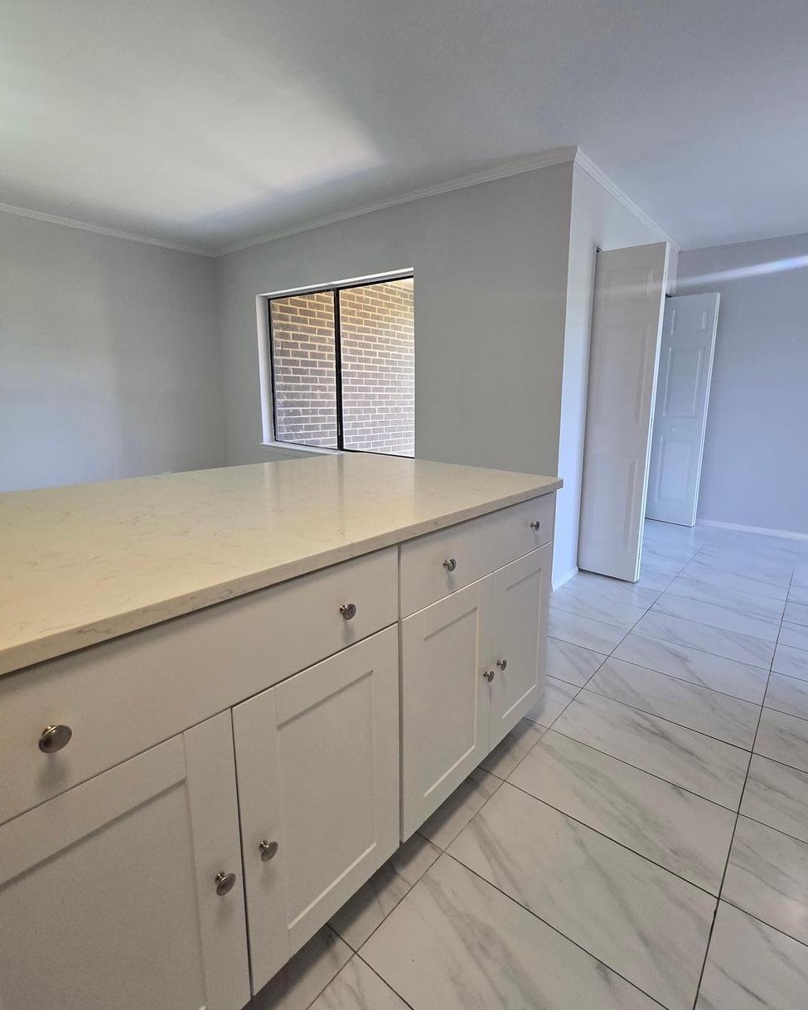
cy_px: 473
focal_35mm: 16
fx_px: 478
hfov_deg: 80.0
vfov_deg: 93.0
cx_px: 458
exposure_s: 1/60
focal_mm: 1.7
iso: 125
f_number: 2.2
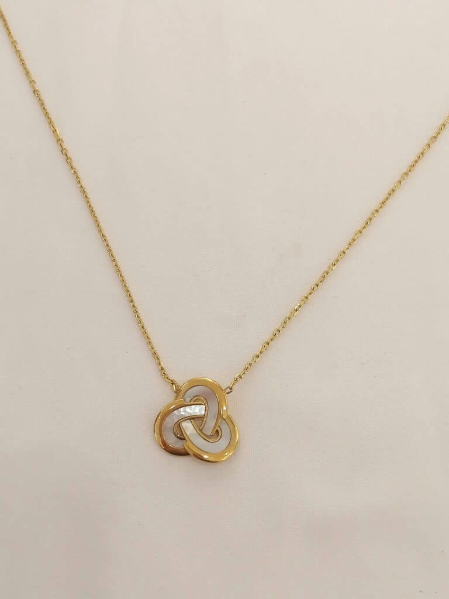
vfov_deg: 36.8
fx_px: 899
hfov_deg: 28.0
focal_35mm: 52
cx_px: 224
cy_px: 300
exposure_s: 1/50
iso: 80
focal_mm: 4.75
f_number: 1.8
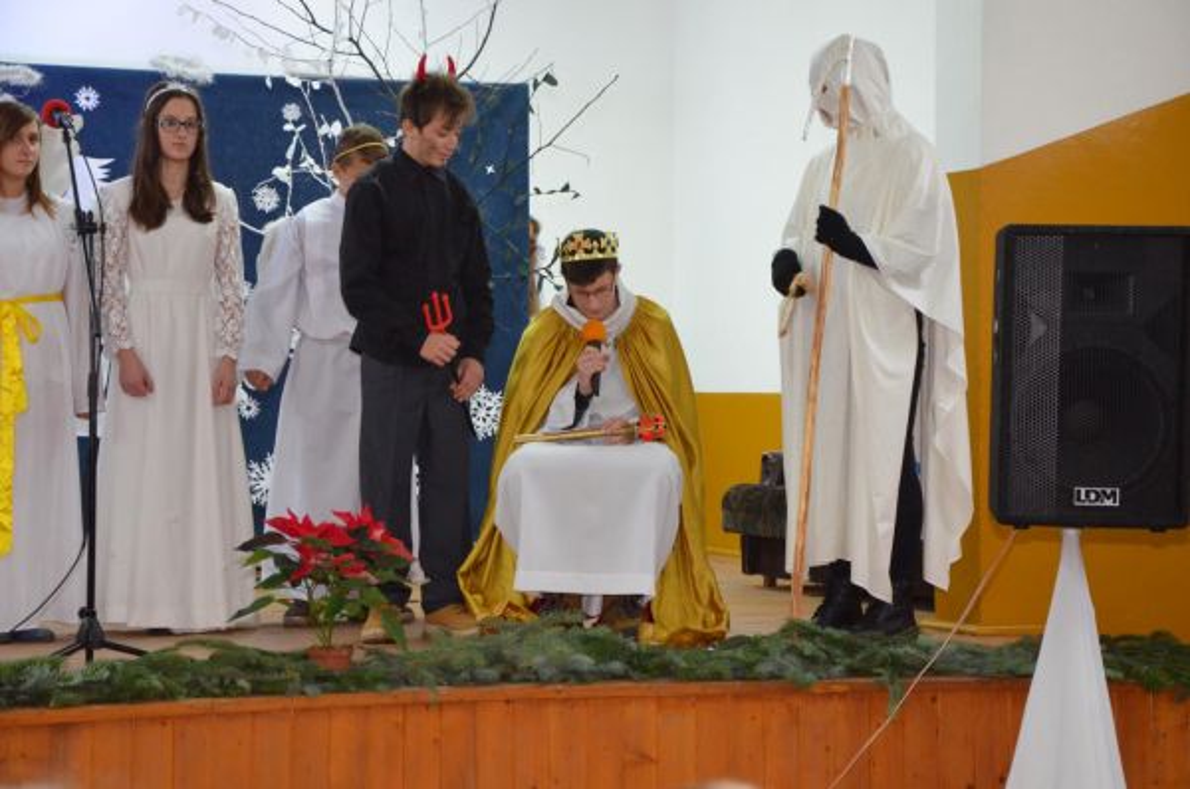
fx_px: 3069
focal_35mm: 93
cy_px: 394
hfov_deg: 21.9
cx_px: 595
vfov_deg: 14.7
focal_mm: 62
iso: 2500
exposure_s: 1/60
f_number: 5.3
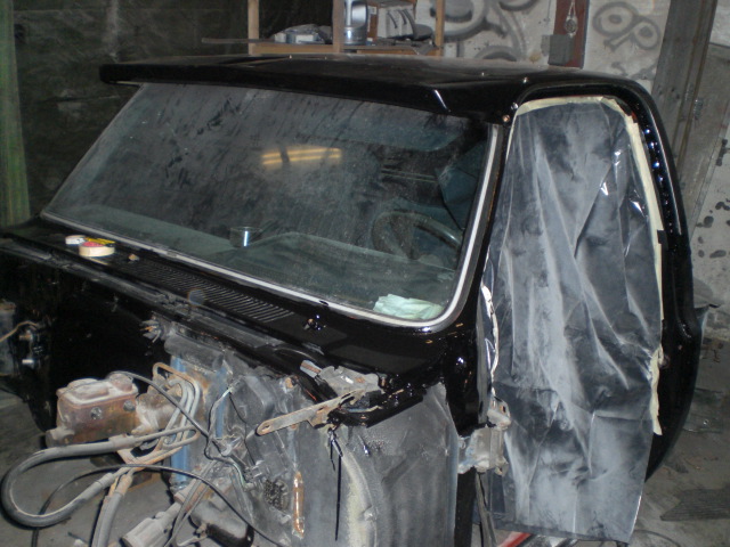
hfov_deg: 49.0
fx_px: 801
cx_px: 365
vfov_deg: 37.7
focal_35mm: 38
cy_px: 274
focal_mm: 6.3
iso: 200
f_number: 3.1
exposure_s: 1/60
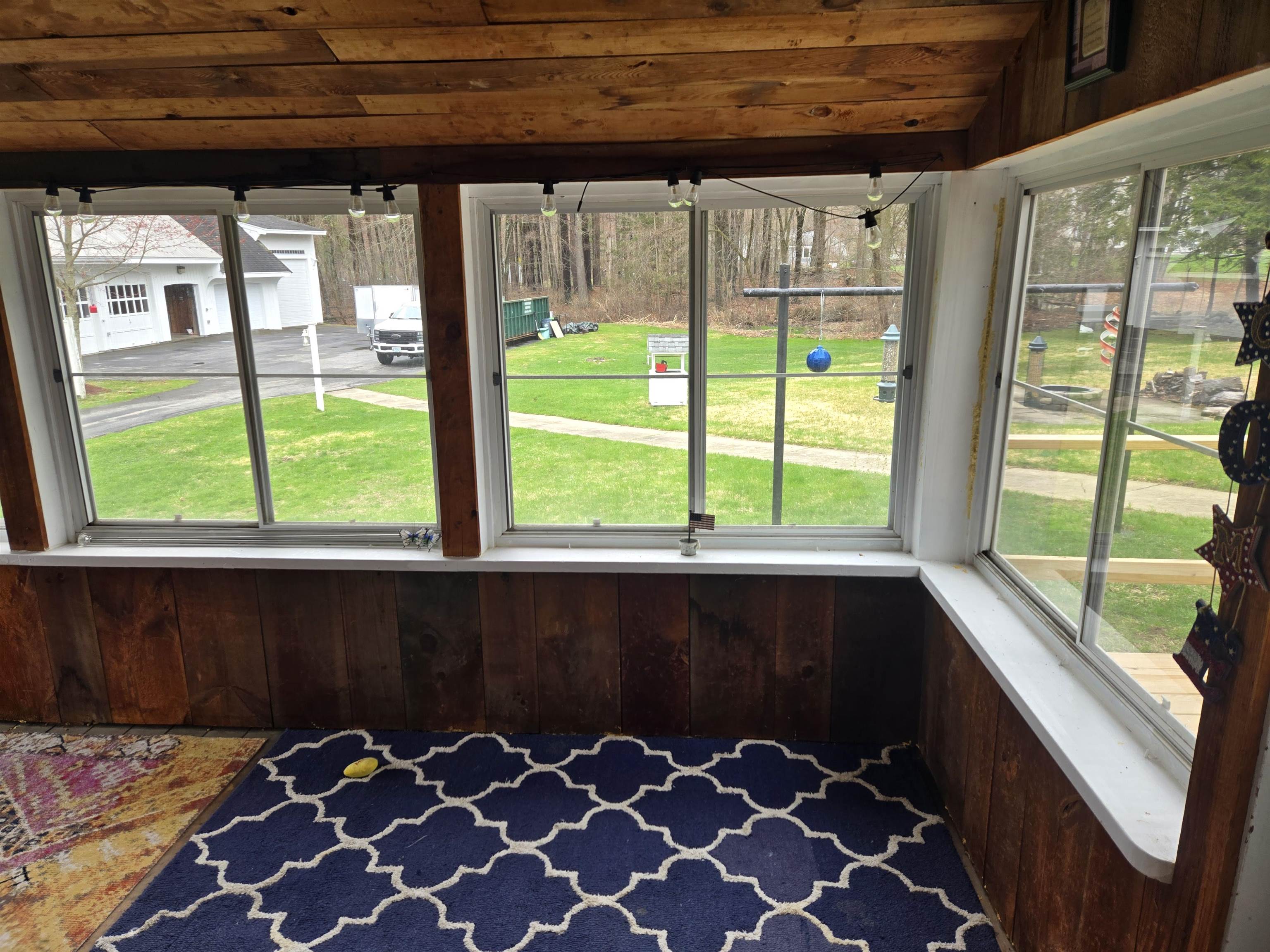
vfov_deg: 58.9
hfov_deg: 73.9
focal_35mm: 23
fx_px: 844
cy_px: 476
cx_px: 635
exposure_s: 1/180
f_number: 1.8
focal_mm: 5.4
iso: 50
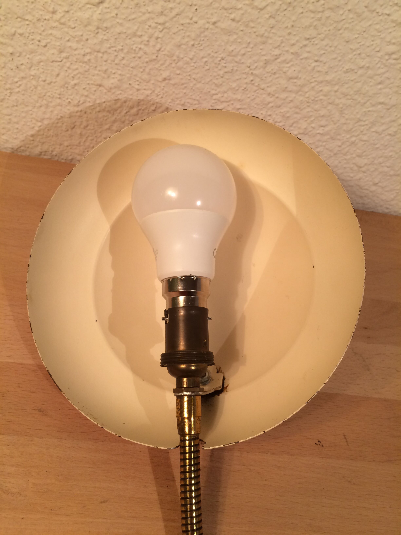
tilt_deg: -48.6
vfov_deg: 61.7
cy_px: 268
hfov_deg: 48.2
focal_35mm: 29
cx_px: 200
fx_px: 448
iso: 50
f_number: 2.2
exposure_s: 1/33
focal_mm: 4.15
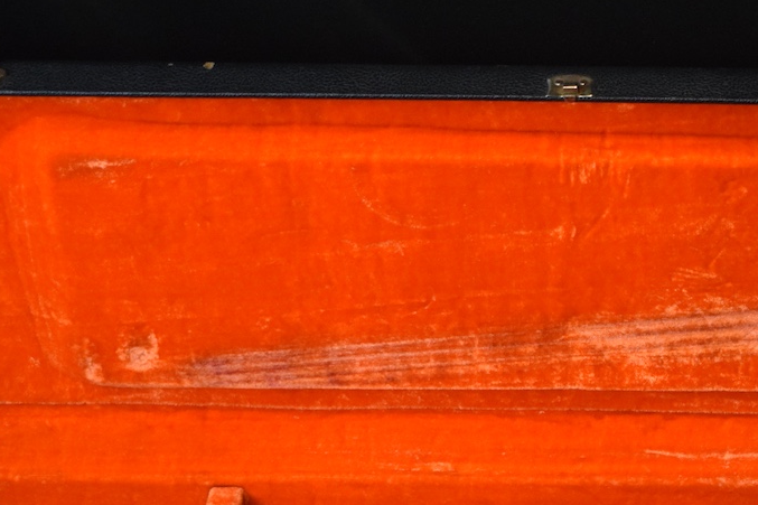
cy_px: 513
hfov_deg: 15.2
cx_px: 720
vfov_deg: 10.2
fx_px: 2800
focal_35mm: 133
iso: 2200
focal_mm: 40
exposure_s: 1/60
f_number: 4.8
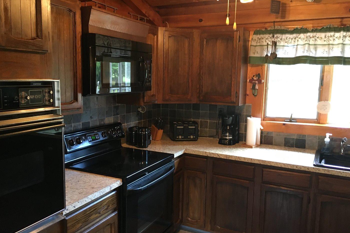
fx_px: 301
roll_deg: +0.0
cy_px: 119
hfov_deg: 60.3
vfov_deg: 42.3
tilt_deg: -6.9
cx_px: 172
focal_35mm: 31
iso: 200
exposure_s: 1/24
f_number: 2.2
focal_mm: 4.15
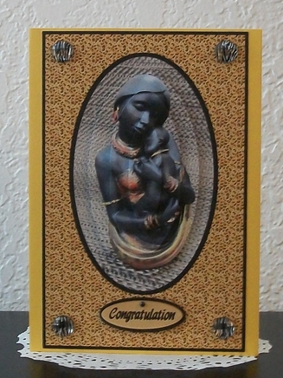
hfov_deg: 42.9
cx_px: 142
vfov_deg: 55.3
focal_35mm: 33
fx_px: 360
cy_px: 185
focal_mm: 5.7
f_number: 2.9
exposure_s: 1/8
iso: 220
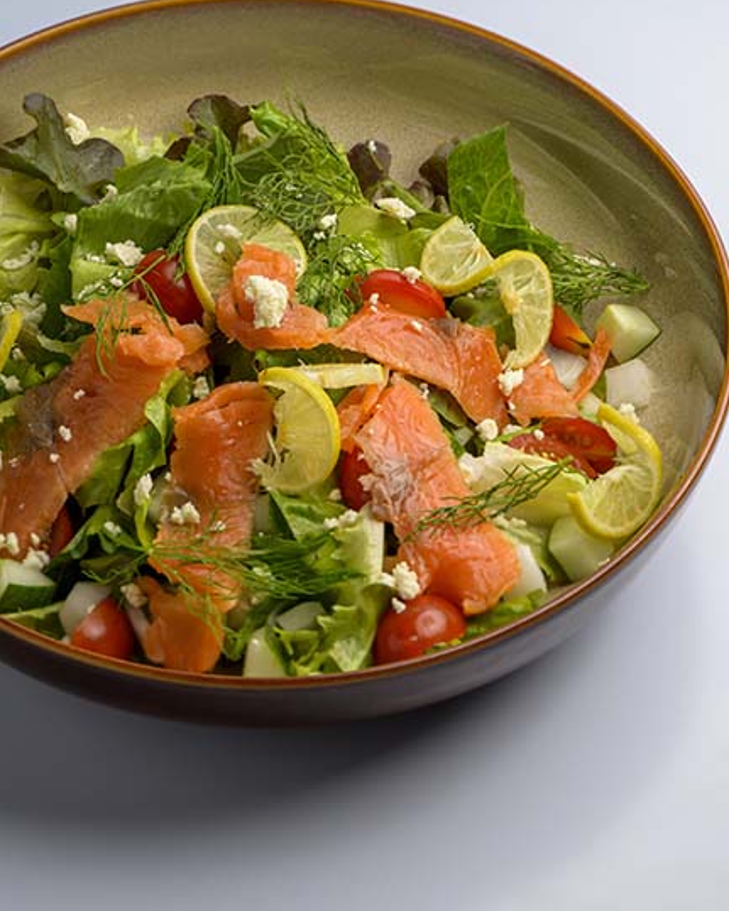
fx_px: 3831
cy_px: 451
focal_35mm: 142
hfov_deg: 10.8
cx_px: 161
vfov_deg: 13.6
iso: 80
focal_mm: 85
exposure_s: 1/200
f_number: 8.5
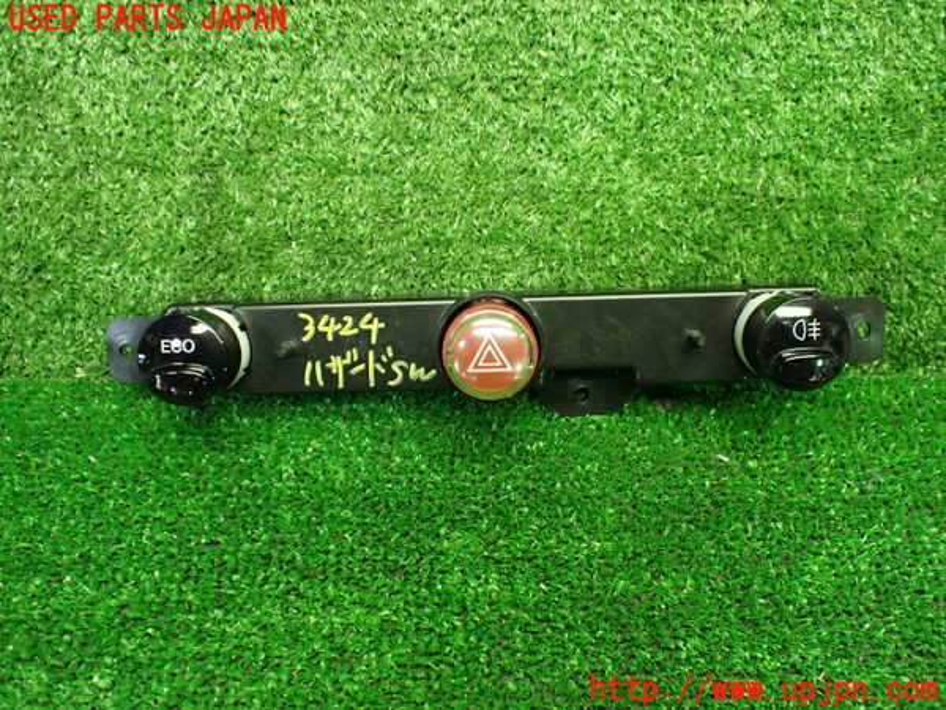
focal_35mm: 30
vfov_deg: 46.8
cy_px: 355
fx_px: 820
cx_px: 473
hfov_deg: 60.0
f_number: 2.3
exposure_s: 1/100
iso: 800
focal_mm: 5.4
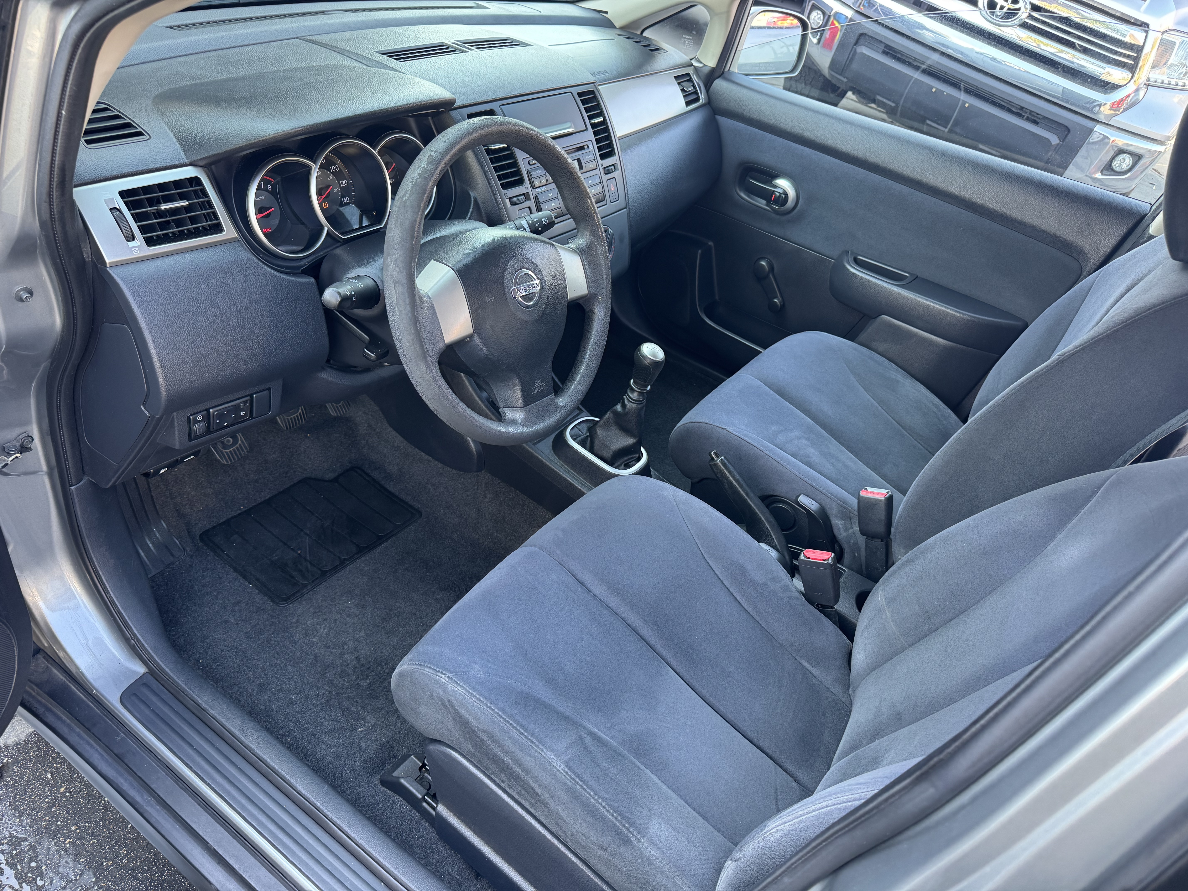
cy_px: 446
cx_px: 594
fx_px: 824
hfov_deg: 71.6
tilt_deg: -38.8
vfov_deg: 56.8
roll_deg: -12.1
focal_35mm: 24
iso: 160
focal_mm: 6.76
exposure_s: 1/121
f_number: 1.78
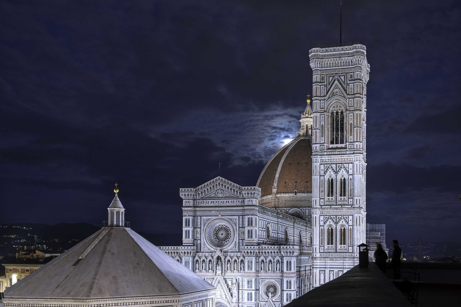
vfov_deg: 41.1
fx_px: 410
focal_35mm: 32
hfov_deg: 58.7
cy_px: 154
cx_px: 230
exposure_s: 8
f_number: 8
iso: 100
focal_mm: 32
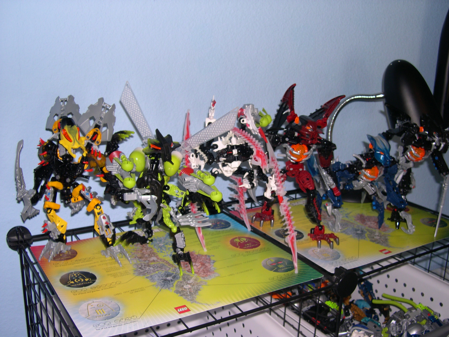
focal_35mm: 38
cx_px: 224
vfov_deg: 37.7
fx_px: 493
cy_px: 168
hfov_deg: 49.0
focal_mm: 8
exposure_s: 1/60
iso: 100
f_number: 2.8
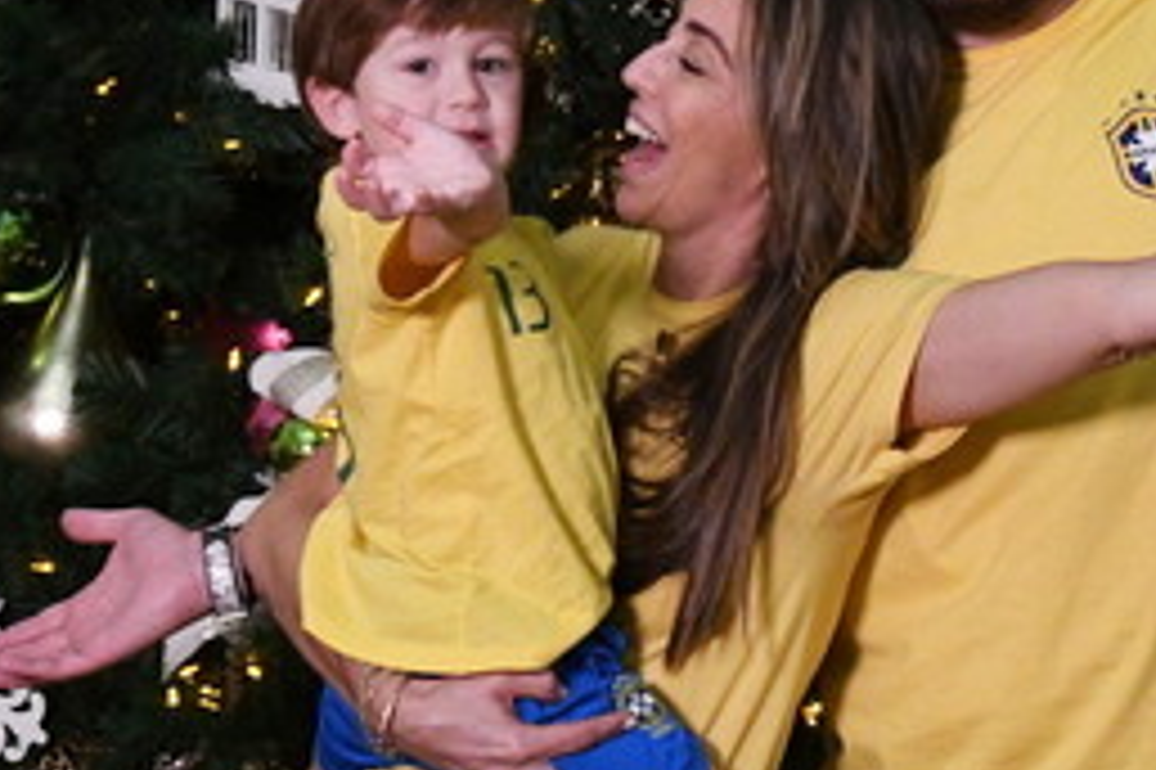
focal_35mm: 112
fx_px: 3594
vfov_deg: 12.2
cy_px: 329
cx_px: 1071
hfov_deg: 17.9
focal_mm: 32
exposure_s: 1/80
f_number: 5.6
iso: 3200
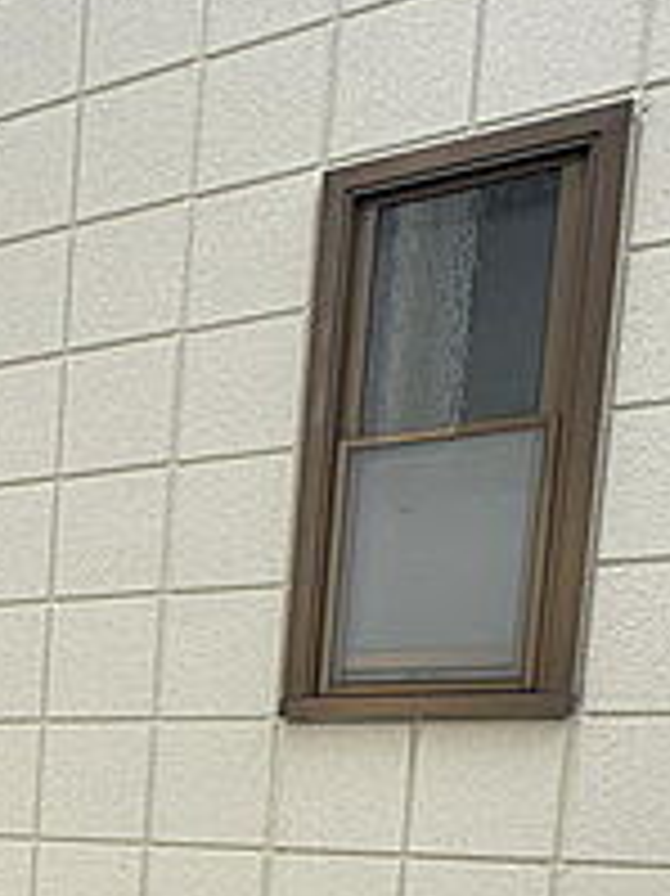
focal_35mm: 45
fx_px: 1163
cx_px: -175
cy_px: 946
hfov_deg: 27.4
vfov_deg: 36.6
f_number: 2.2
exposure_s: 1/596
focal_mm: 2.22
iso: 40
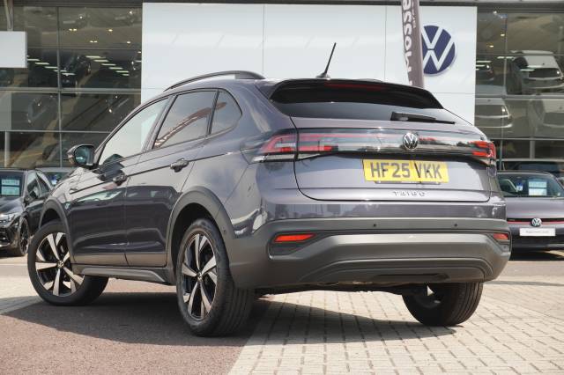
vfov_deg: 18.9
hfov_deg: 28.1
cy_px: 188
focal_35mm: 72
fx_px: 1127
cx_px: 282
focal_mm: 48
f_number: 9.5
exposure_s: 1/125
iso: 400
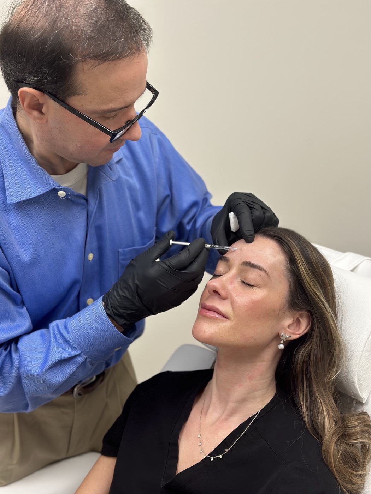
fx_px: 686
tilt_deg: -16.7
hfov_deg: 30.3
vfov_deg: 39.7
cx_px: 186
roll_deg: -0.4
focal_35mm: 48
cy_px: 247
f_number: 1.78
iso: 125
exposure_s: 1/120
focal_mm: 6.86
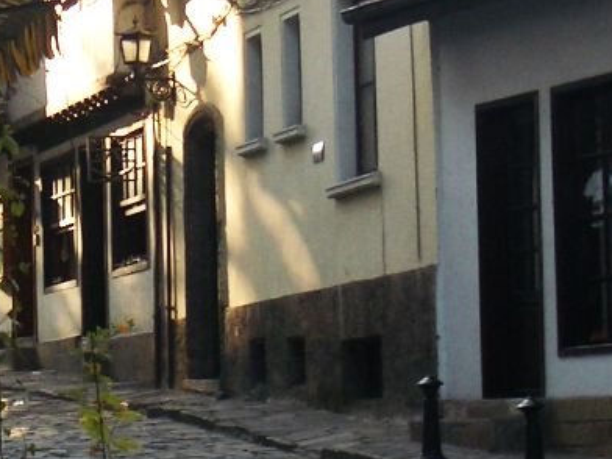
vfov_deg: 7.4
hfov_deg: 9.9
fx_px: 3536
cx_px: 108
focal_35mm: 200
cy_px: 187
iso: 50
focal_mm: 8.2
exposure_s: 1/200
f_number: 3.1
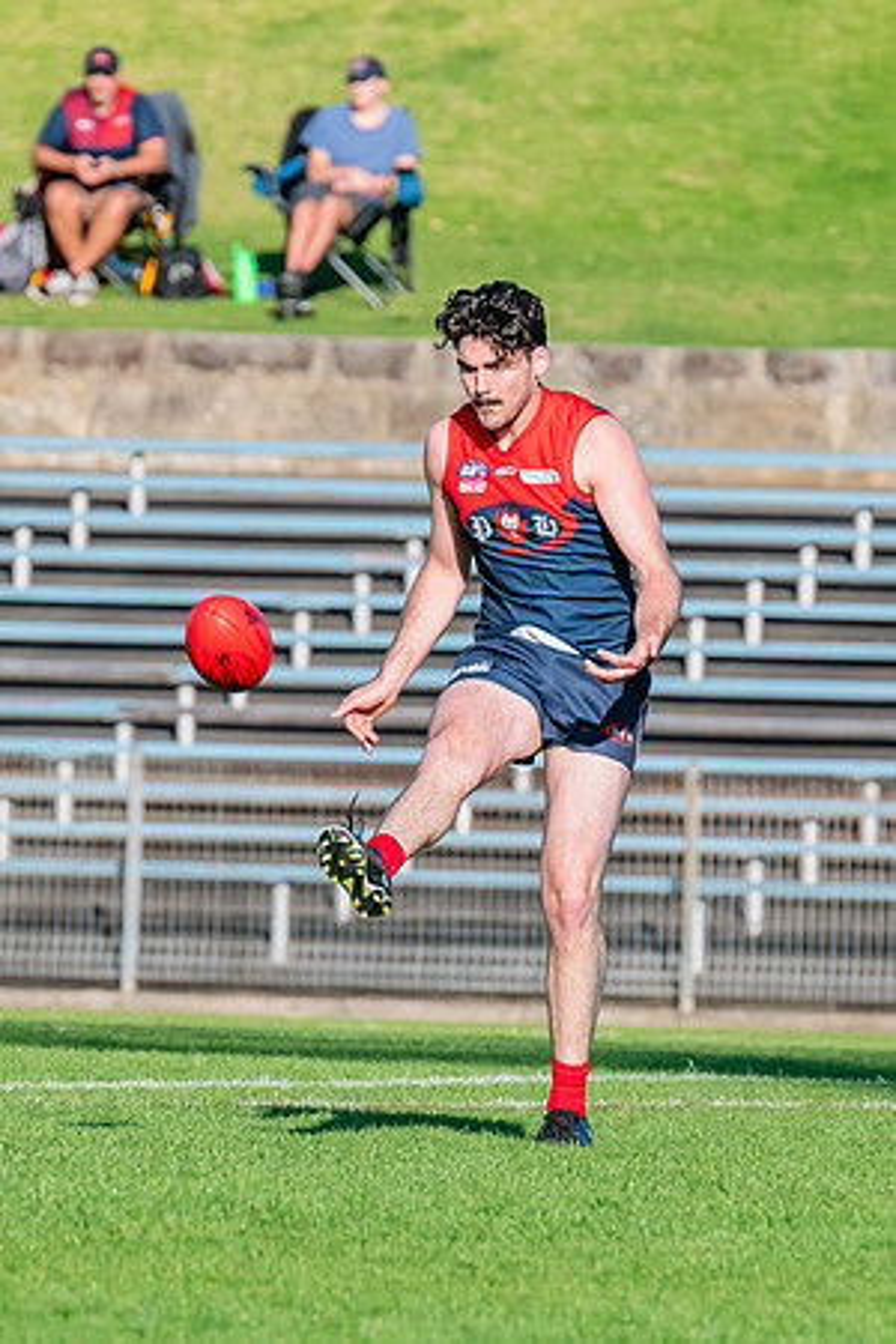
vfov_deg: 2.4
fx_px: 31709
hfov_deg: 1.6
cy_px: 746
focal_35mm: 849
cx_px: 465
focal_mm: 420
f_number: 9
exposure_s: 1/1600
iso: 800
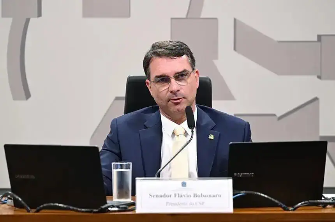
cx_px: 168
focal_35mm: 217
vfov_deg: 6.3
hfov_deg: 9.5
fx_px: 2016
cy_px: 111
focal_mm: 145
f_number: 2.8
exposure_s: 1/125
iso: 1250
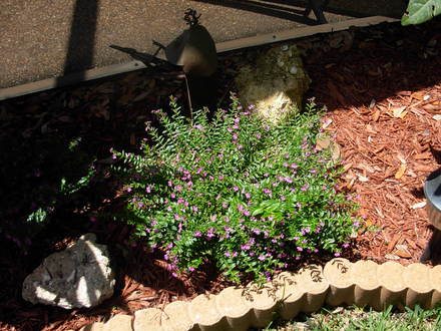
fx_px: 484
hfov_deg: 49.0
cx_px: 220
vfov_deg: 37.7
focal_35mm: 38
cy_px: 166
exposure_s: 1/724
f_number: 2.9
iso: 79
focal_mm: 6.3
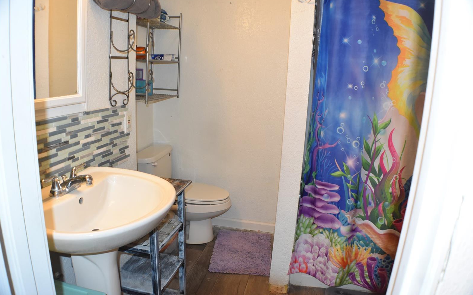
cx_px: 237
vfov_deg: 37.3
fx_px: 438
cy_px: 146
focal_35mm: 34
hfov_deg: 56.7
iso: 800
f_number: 5
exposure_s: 1/100
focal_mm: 22
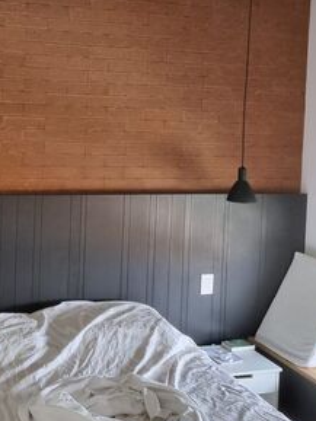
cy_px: 126
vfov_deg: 39.0
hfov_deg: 29.3
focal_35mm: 48
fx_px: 584
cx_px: 45
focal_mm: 5.4
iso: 200
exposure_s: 1/120
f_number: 1.8
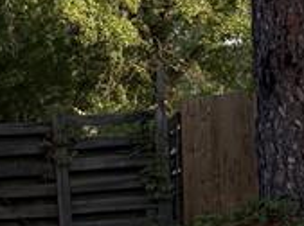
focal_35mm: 158
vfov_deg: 9.3
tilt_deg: +2.2
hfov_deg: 10.2
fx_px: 1385
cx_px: -518
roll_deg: +2.6
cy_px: 187
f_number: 1.6
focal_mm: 5.96
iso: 64
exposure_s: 1/673
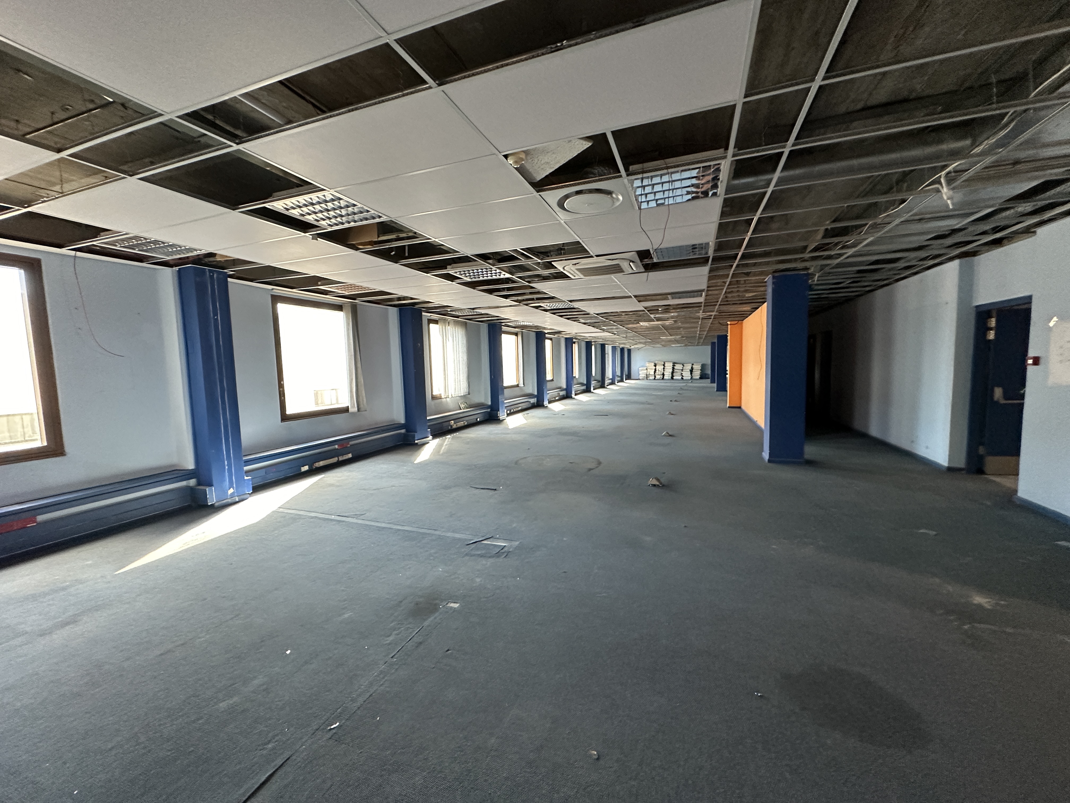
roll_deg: +1.1
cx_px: 535
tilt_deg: -4.0
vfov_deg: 85.7
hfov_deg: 102.1
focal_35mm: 14
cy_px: 402
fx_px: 433
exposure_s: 1/60
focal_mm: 2.22
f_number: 2.2
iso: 400
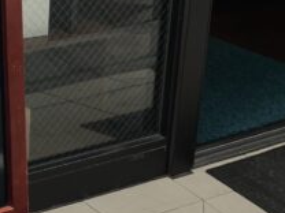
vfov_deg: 10.6
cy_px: 229
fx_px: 1136
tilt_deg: -25.3
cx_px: 77
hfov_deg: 14.3
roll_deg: -2.5
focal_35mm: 138
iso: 32
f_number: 1.8
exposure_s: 1/600
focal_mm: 3.99
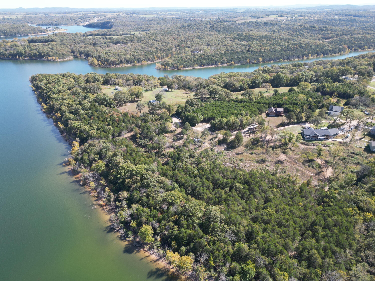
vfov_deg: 56.8
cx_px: 188
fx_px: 260
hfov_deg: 71.6
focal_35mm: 24
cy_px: 140
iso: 200
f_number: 1.7
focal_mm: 6.72
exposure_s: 1/1000
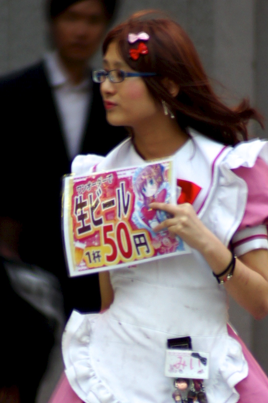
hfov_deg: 1.0
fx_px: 15077
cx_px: 133
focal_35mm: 1350
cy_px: 325
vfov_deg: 1.5
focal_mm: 300
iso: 200
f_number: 5.6
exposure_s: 1/10
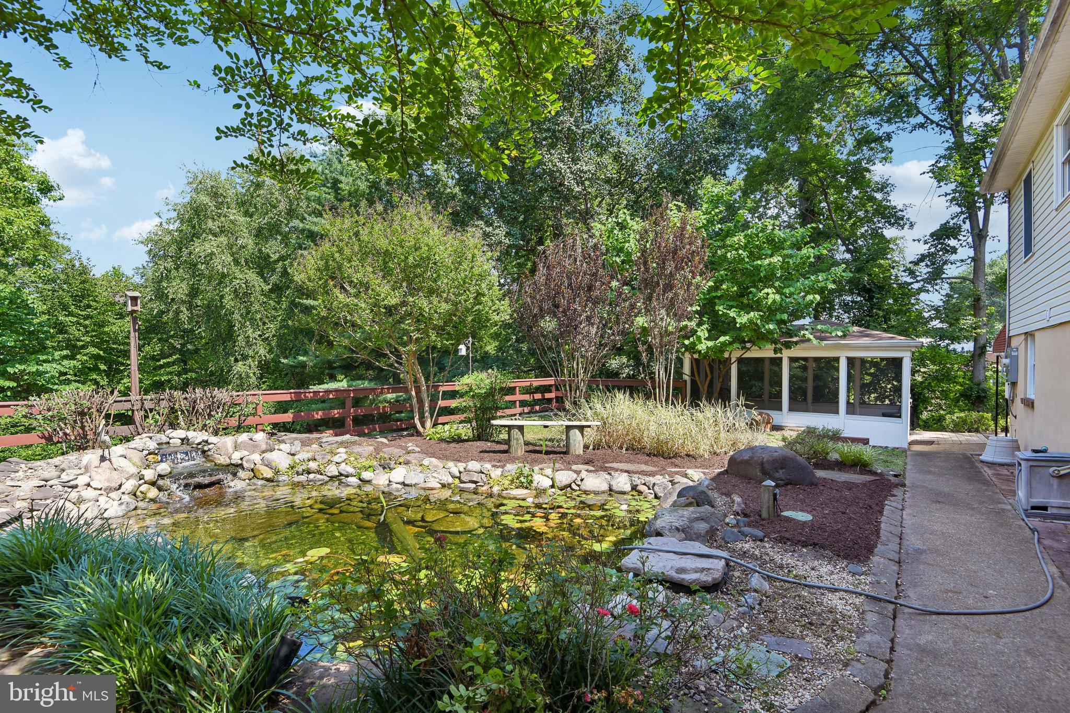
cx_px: 535
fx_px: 475
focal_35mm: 16
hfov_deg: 96.7
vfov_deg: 73.7
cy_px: 356
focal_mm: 16
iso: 400
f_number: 8
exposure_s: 1/320
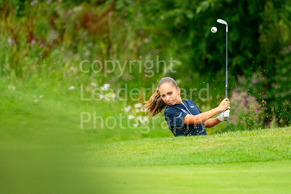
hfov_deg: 4.6
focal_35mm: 450
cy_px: 97
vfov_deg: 3.1
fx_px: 3635
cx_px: 146
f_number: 4
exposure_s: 1/1600
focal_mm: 300
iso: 320
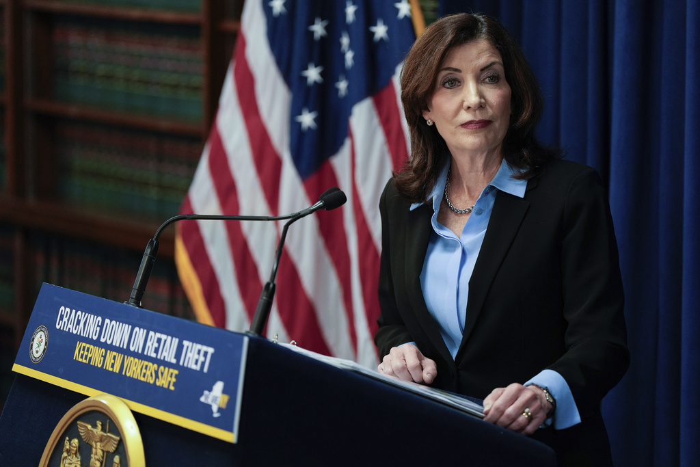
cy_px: 234
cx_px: 350
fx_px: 3461
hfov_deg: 11.5
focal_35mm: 178
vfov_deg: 7.7
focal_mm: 178
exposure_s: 1/500
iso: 1600
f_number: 2.8
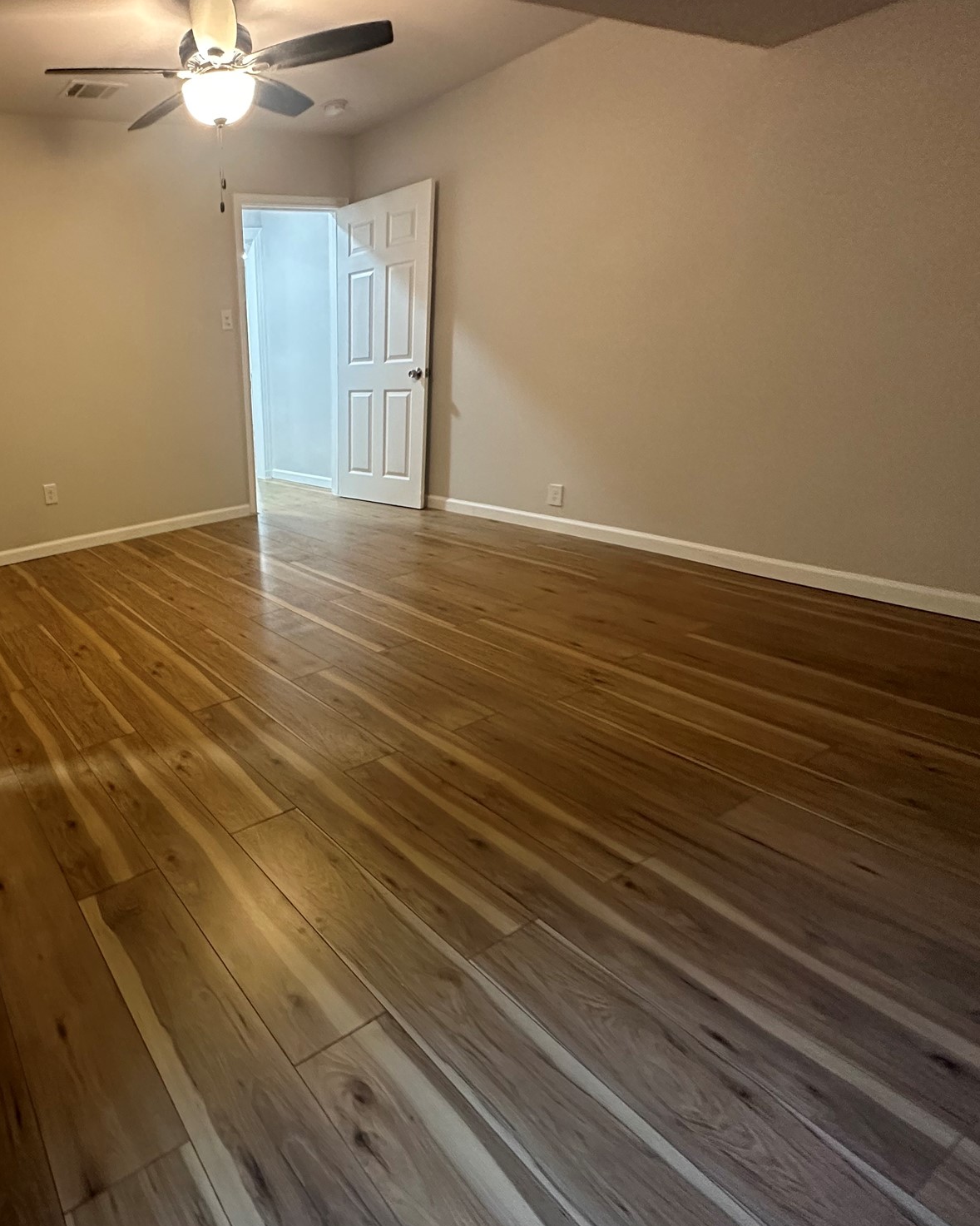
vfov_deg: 83.3
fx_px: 689
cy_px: 612
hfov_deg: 64.7
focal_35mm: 19
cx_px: 199
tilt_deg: -20.6
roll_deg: +5.0
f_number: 2.2
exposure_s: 1/60
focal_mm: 2.22
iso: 640
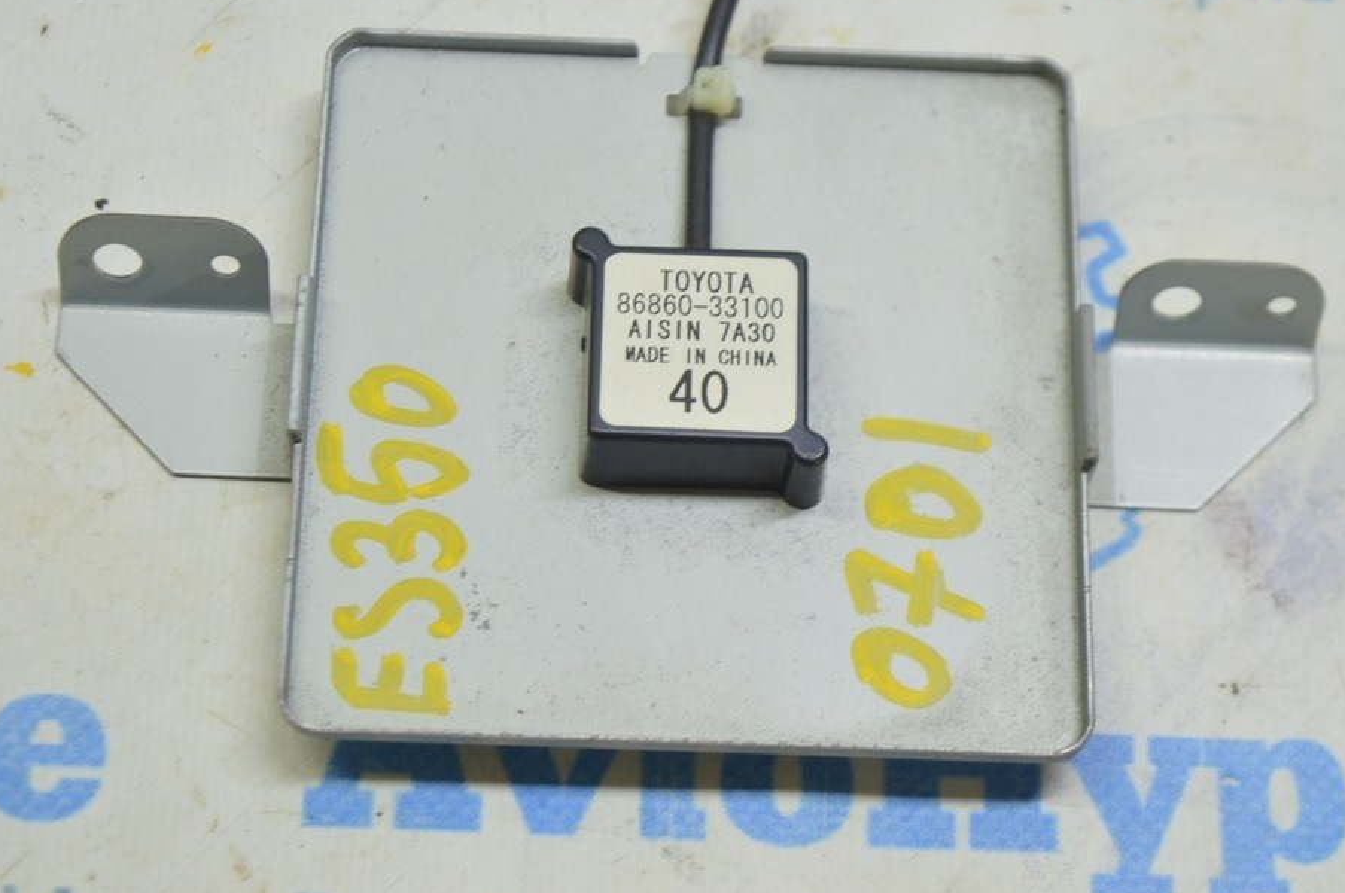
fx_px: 3492
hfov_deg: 21.8
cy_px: 416
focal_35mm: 94
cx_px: 730
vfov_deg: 14.6
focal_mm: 55
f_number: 5.6
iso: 400
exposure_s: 1/20
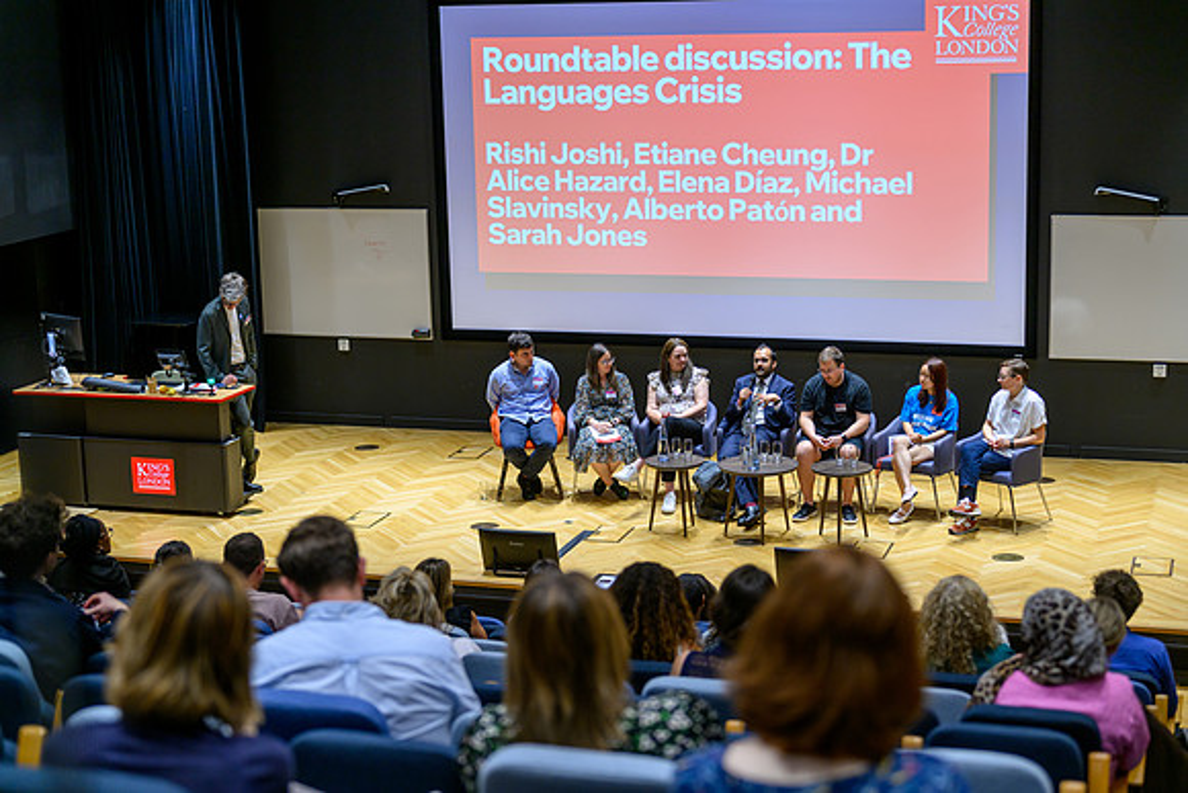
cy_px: 396
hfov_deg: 33.8
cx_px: 594
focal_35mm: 59
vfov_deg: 22.9
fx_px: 1957
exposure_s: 1/200
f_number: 2.5
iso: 400
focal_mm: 59
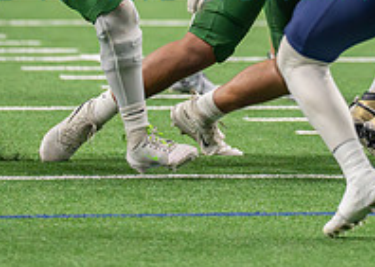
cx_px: 286
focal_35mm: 651
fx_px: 6926
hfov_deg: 3.1
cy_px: -89
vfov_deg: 2.2
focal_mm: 200
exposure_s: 1/1600
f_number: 2.8
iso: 4000
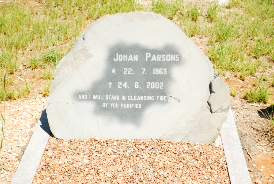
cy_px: 92
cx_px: 137
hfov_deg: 30.5
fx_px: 503
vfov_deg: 20.7
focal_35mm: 66
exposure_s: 1/4000
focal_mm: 44
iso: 1600
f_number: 5.3
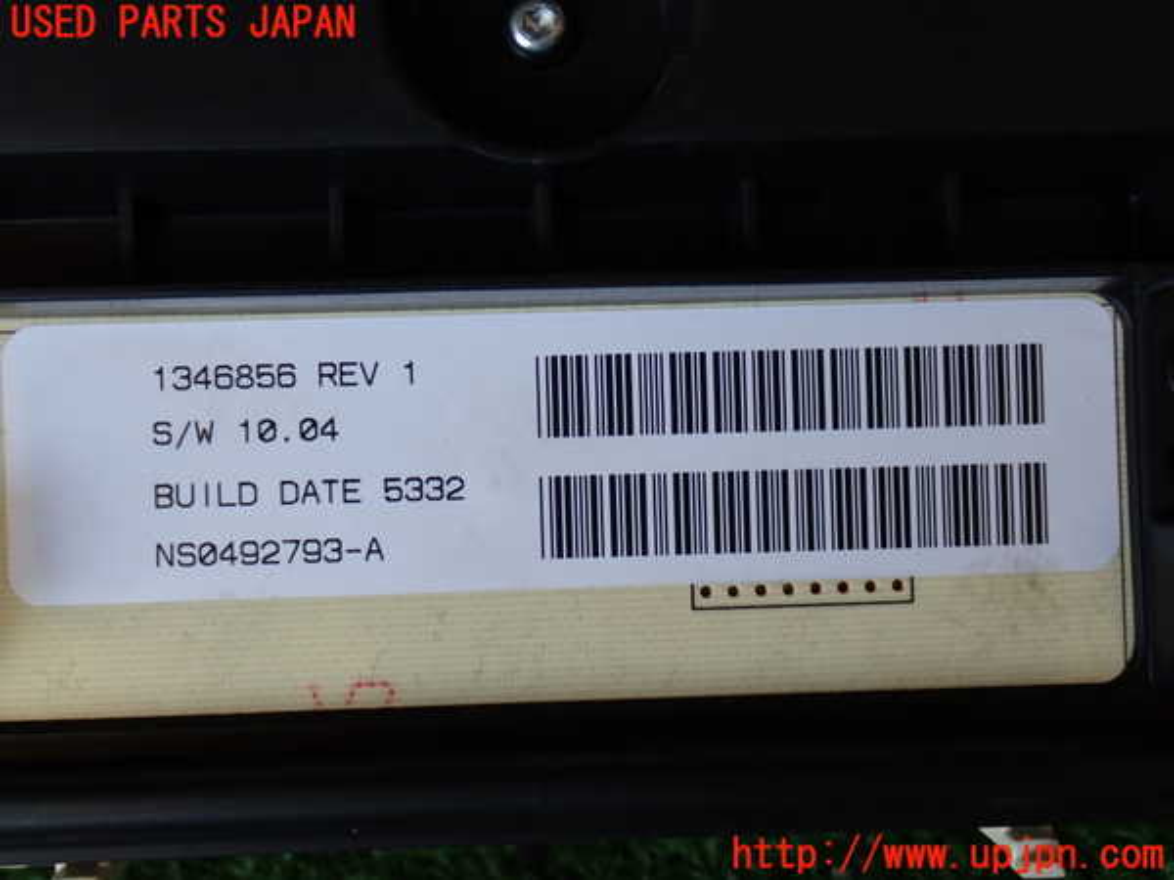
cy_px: 440
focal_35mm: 47
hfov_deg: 40.4
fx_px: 1594
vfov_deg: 30.9
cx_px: 587
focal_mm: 8.4
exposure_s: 1/60
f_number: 3.1
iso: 200
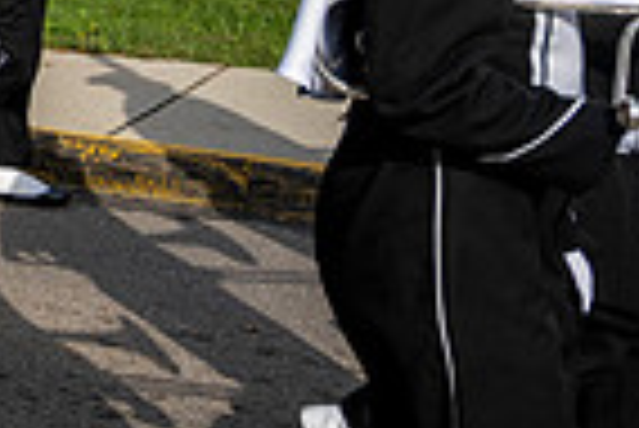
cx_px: -621
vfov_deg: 12.5
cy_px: -214
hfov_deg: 15.7
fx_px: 1848
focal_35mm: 104
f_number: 4
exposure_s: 1/1600
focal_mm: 25.5
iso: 125
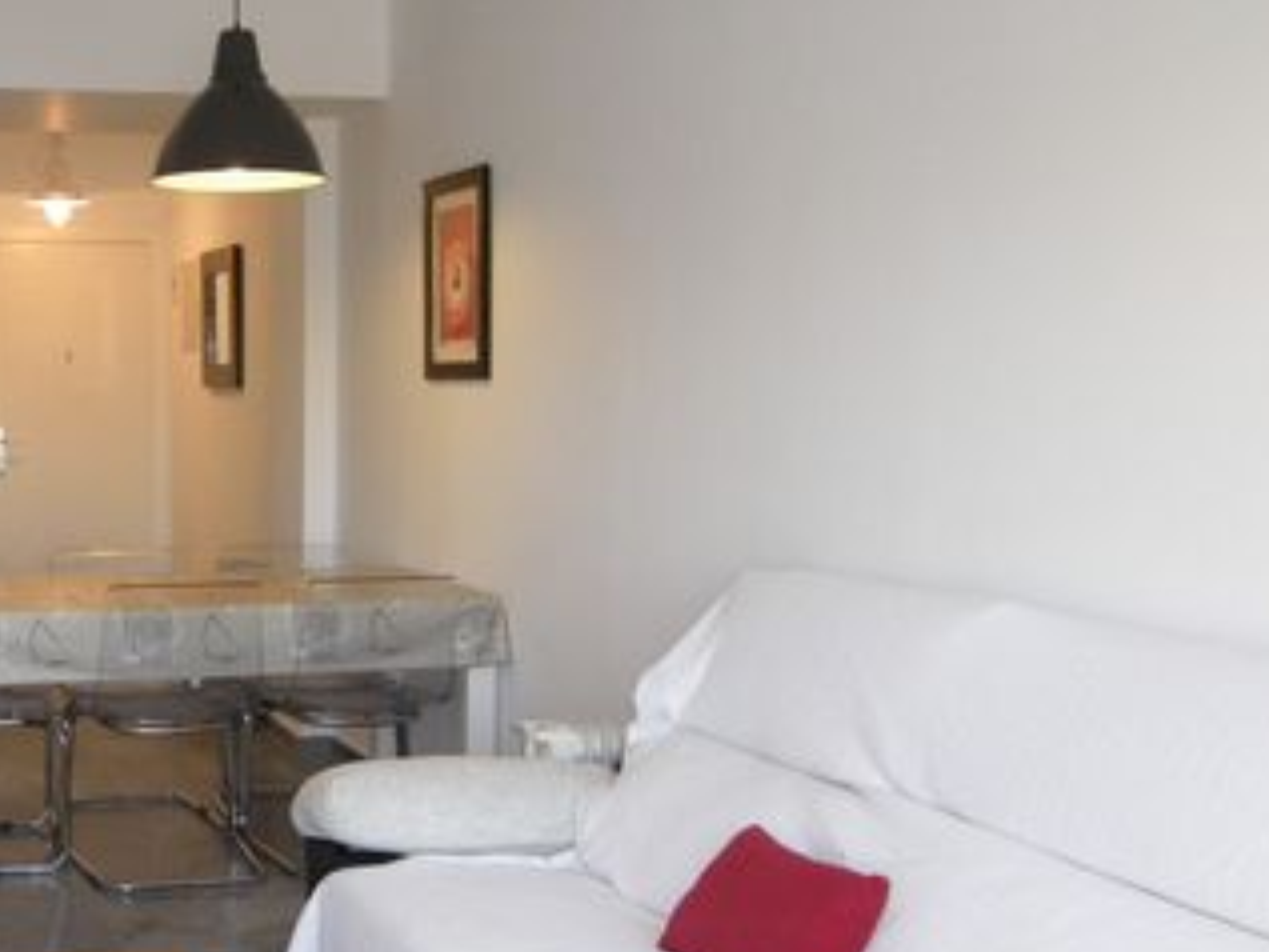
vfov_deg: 27.2
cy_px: 688
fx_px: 1944
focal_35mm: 53
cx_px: 156
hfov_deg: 34.4
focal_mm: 4.9
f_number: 2.6
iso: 200
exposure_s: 1/60
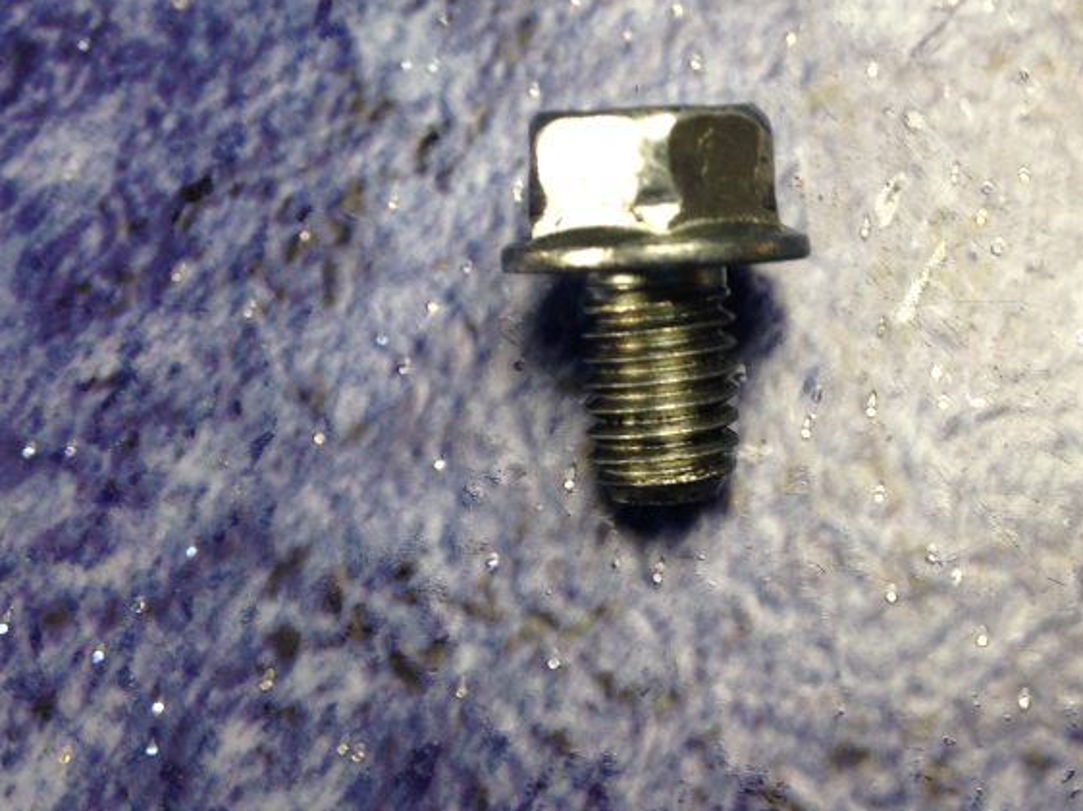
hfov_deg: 40.2
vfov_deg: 30.6
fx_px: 1470
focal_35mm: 47
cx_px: 663
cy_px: 262
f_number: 2.4
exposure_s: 1/20
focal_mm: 4.12
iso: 50
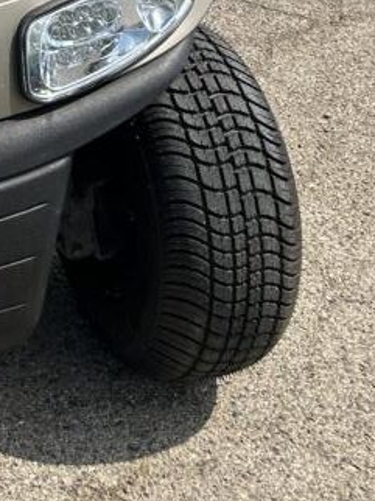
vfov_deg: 18.5
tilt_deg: -21.9
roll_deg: -1.3
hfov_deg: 14.0
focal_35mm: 97
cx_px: -240
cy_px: -198
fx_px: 1403
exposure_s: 1/3968
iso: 50
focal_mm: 5.7
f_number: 1.5
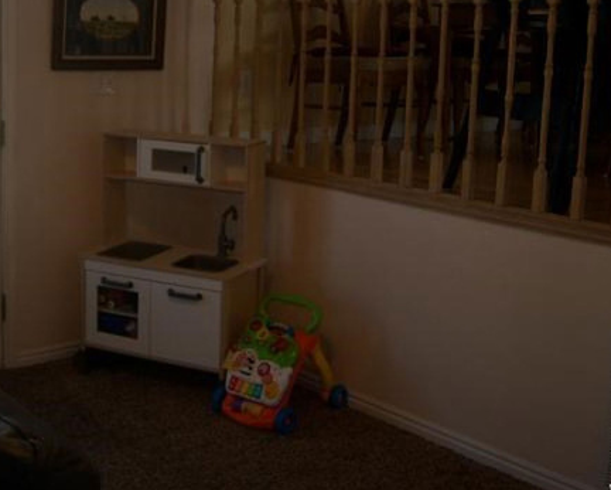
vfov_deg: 28.9
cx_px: 202
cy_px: 154
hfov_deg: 35.6
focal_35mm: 52
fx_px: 941
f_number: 2.8
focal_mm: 7.5
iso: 80
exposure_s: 1/60
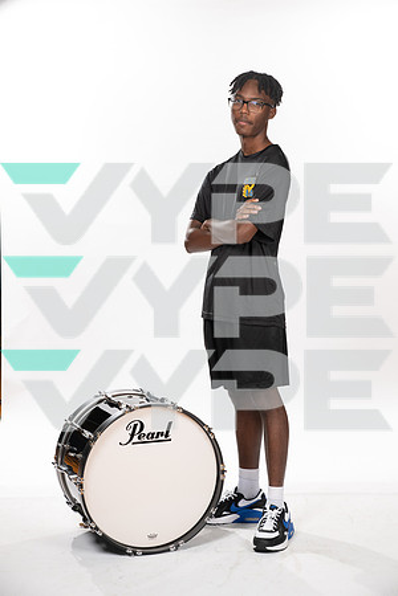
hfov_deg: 23.4
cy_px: 298
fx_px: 962
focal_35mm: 58
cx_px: 199
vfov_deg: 34.5
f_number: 7.1
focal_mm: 58
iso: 800
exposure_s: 1/320
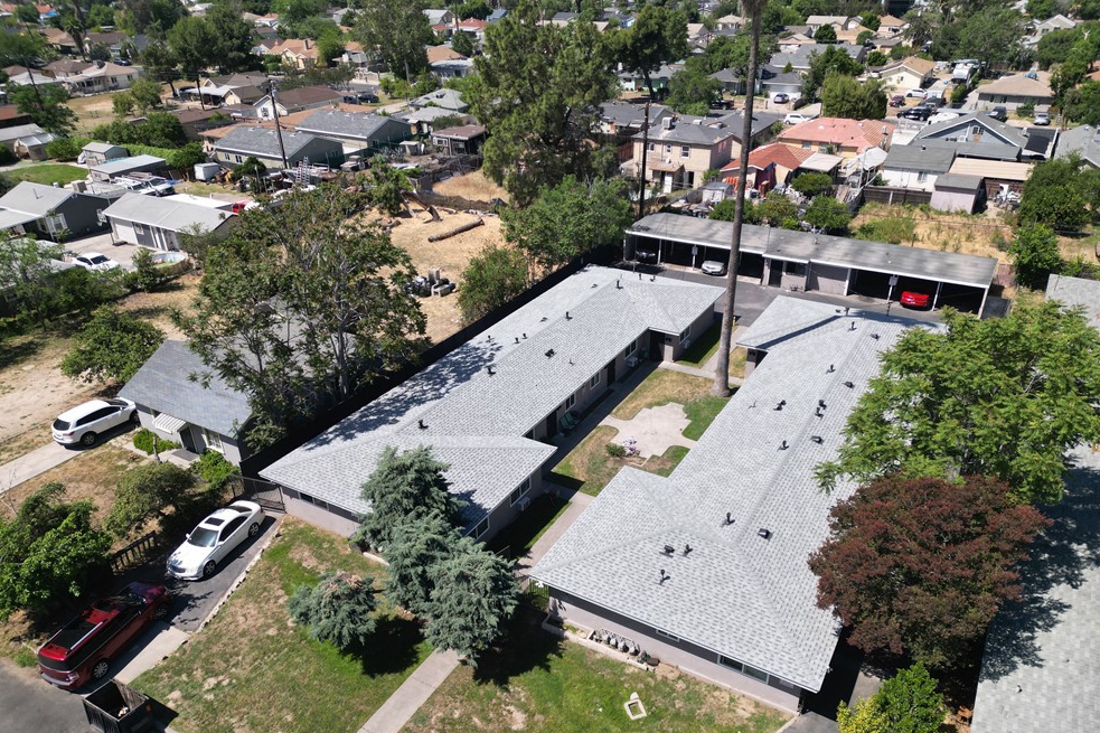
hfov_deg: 69.4
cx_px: 558
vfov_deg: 49.4
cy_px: 416
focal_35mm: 26
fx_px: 794
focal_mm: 6.72
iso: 130
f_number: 1.7
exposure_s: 1/160
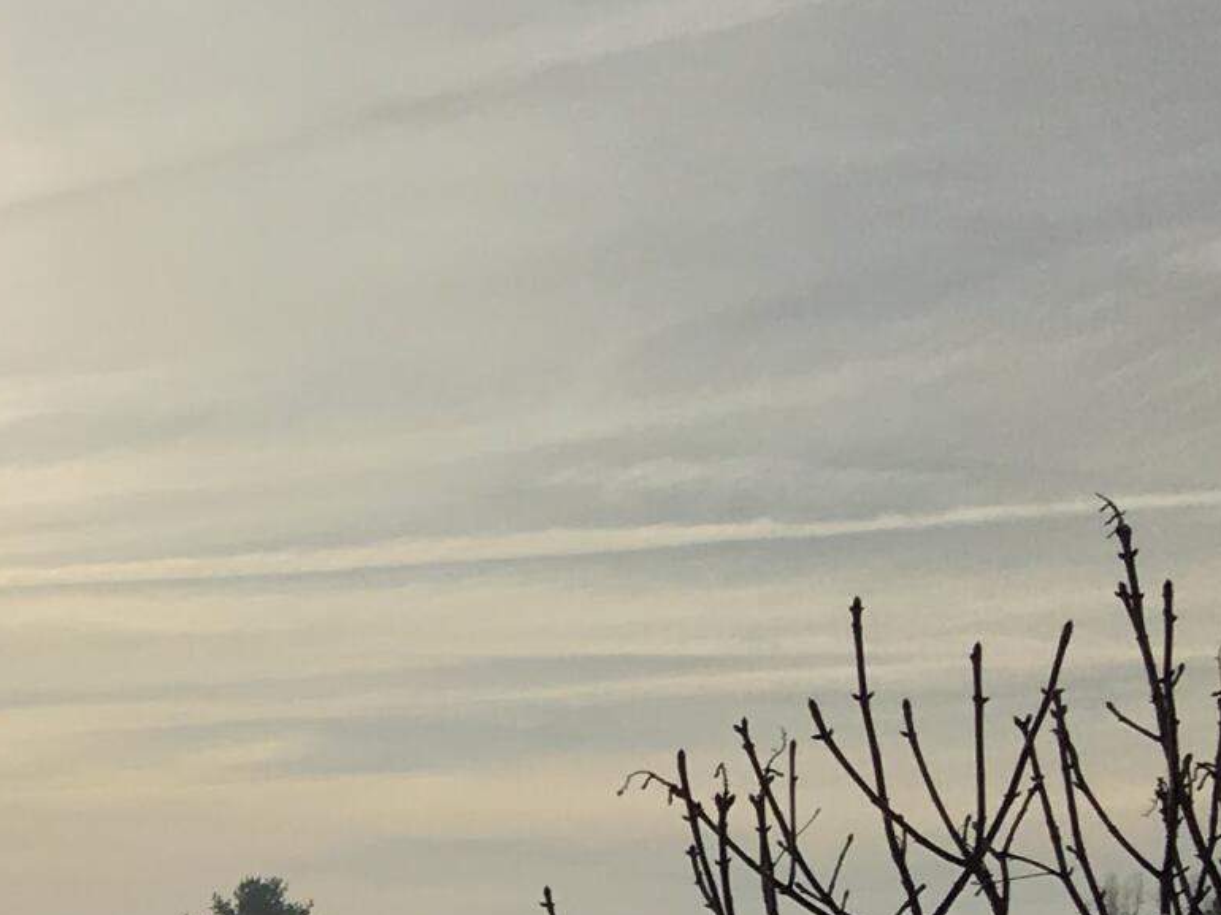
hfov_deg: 15.2
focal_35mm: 113
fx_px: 3985
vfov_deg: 12.3
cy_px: 1502
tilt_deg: -5.5
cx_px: -936
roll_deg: +2.7
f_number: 2.2
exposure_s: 1/7692
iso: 25
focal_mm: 4.15
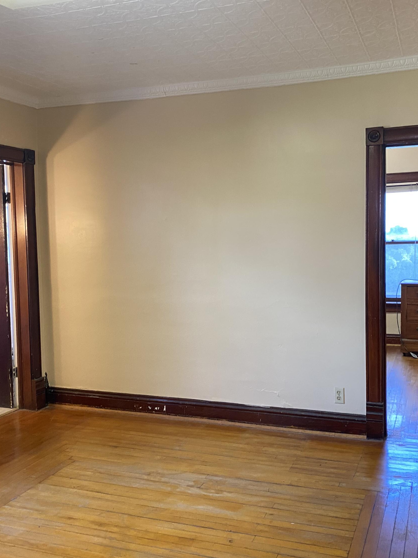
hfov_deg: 40.6
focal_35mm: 35
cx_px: 244
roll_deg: -0.5
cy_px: 281
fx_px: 564
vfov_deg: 52.6
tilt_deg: -4.6
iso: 250
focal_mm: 4.25
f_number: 1.8
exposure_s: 1/60
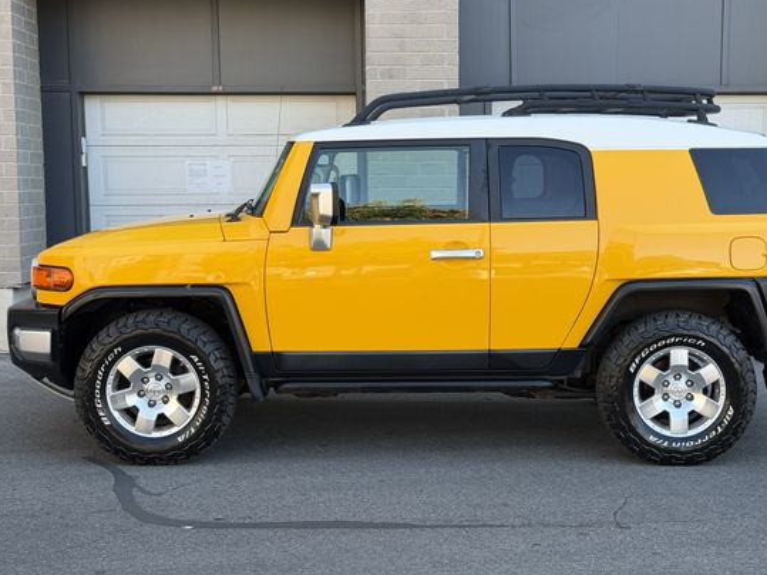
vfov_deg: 25.6
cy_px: 289
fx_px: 1263
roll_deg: +0.5
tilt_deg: -4.5
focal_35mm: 57
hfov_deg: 33.7
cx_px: 438
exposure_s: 1/411
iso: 64
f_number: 1.78
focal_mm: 6.76
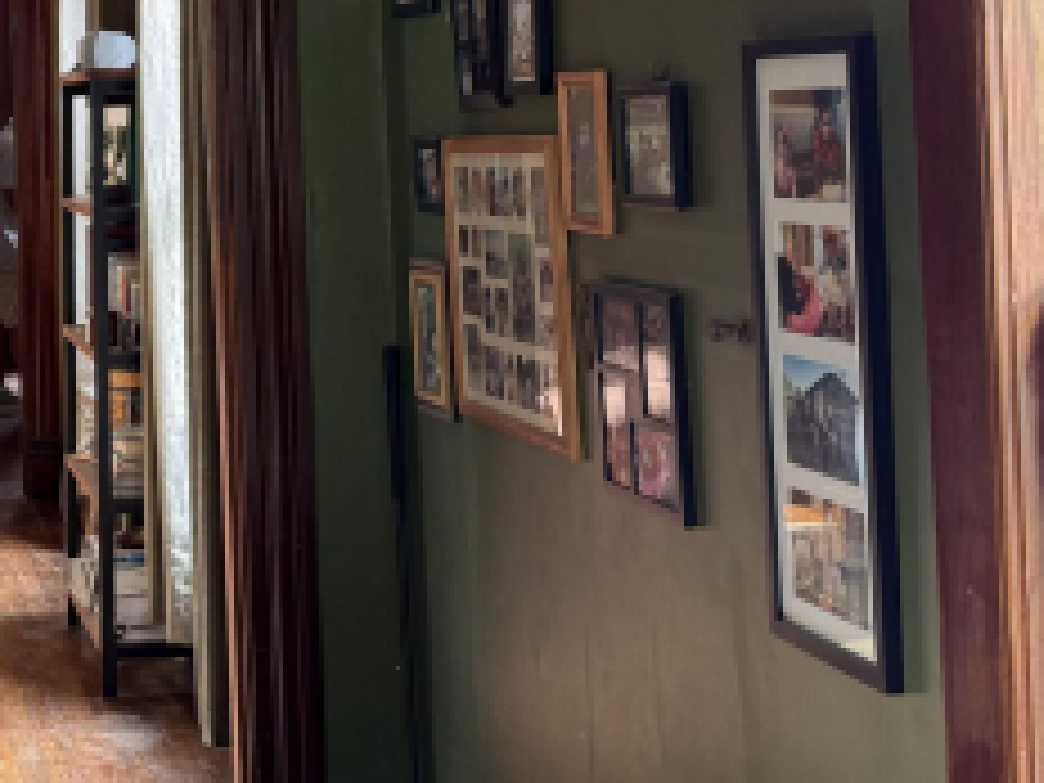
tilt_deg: +3.4
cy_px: 9
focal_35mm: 69
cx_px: 34
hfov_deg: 26.8
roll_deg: +1.2
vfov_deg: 20.6
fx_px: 2081
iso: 200
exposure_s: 1/83
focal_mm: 6.76
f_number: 1.78
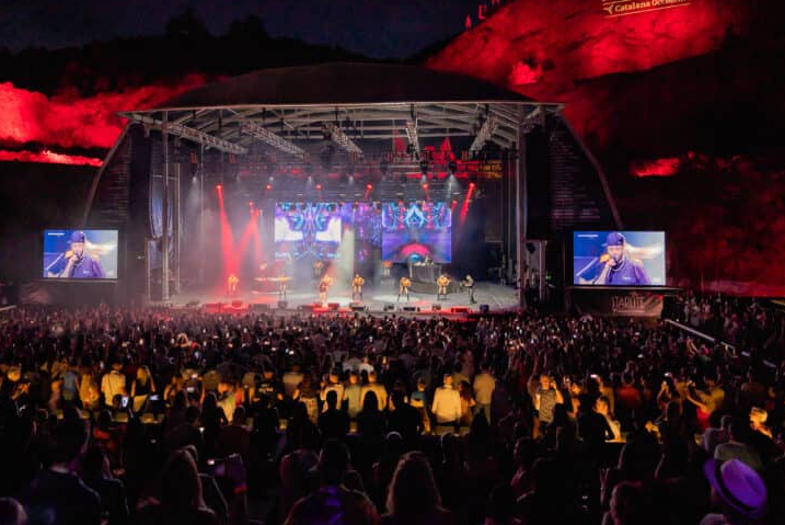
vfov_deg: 59.0
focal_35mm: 21
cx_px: 381
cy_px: 204
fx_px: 458
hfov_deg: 81.2
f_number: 1.8
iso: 400
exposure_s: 1/200
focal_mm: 14
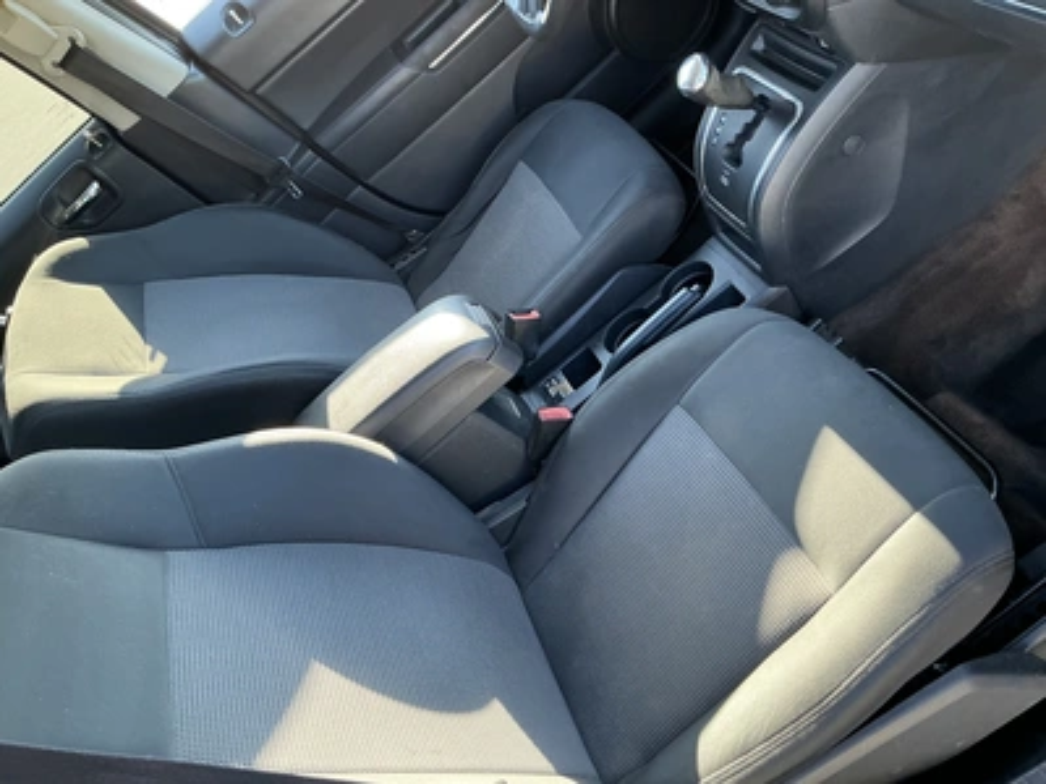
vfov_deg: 49.7
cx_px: 523
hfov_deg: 63.4
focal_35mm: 28
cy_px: 392
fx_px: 846
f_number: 1.8
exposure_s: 1/88
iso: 64
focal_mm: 3
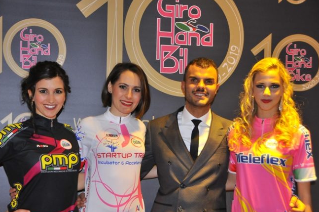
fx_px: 504
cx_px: 143
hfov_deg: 35.1
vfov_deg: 23.7
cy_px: 122
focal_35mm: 57
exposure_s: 1/60
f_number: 4.8
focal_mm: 32
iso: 800
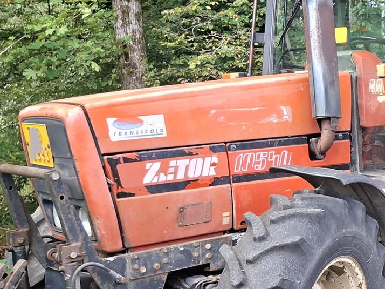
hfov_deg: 27.9
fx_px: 734
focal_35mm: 66
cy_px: 145
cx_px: 370
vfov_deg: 22.2
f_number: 1.8
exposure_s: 1/132
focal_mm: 5.54
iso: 50
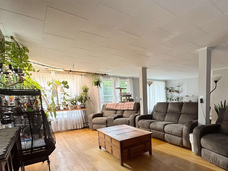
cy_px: 112
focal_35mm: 21
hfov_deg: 74.6
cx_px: 164
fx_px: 138
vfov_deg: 62.1
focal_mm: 2.22
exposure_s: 1/120
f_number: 2.2
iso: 125
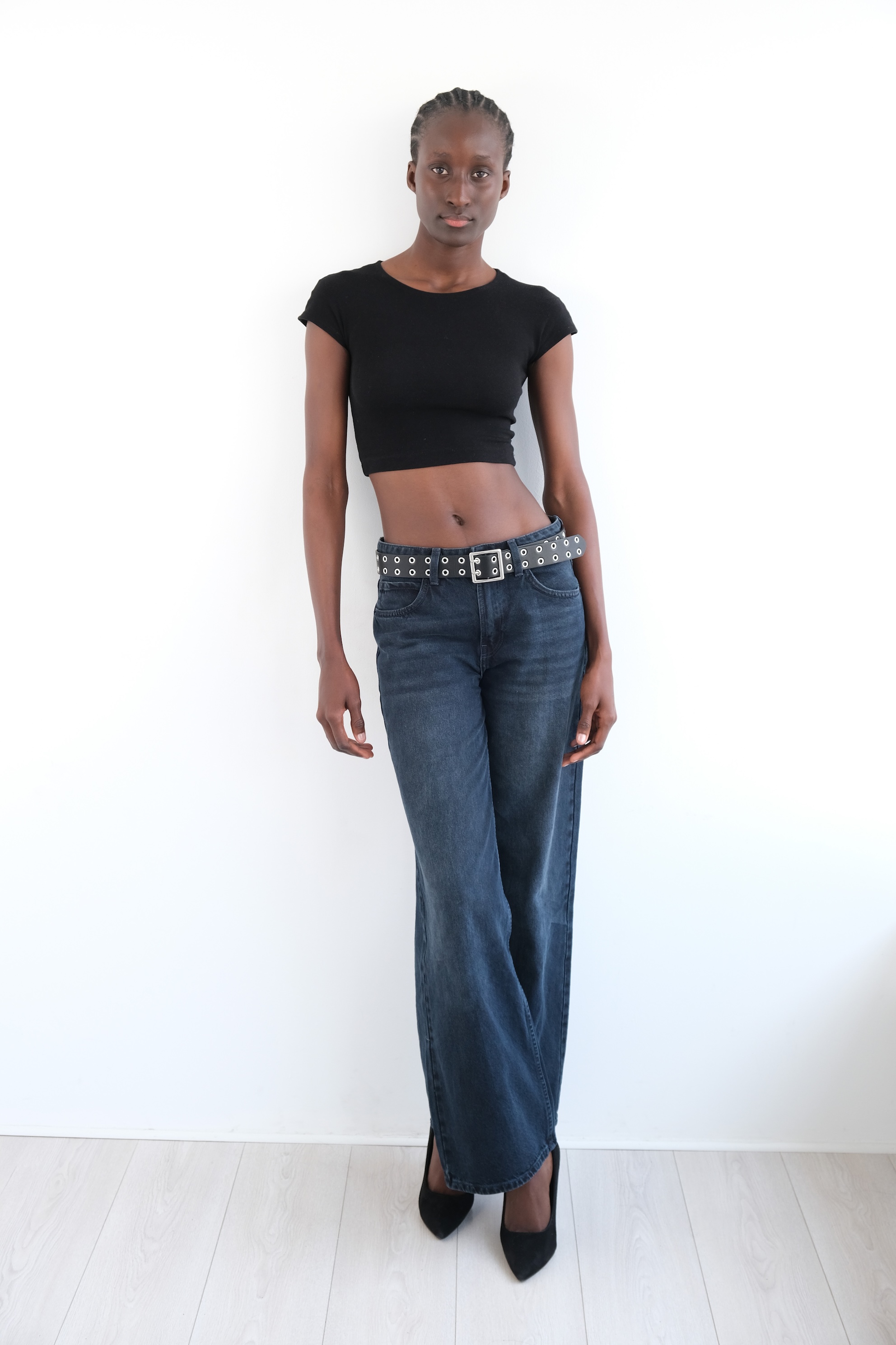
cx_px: 448
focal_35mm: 47
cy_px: 672
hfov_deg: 28.6
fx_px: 1755
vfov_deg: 41.9
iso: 800
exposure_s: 1/125
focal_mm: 31.5
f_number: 5.6
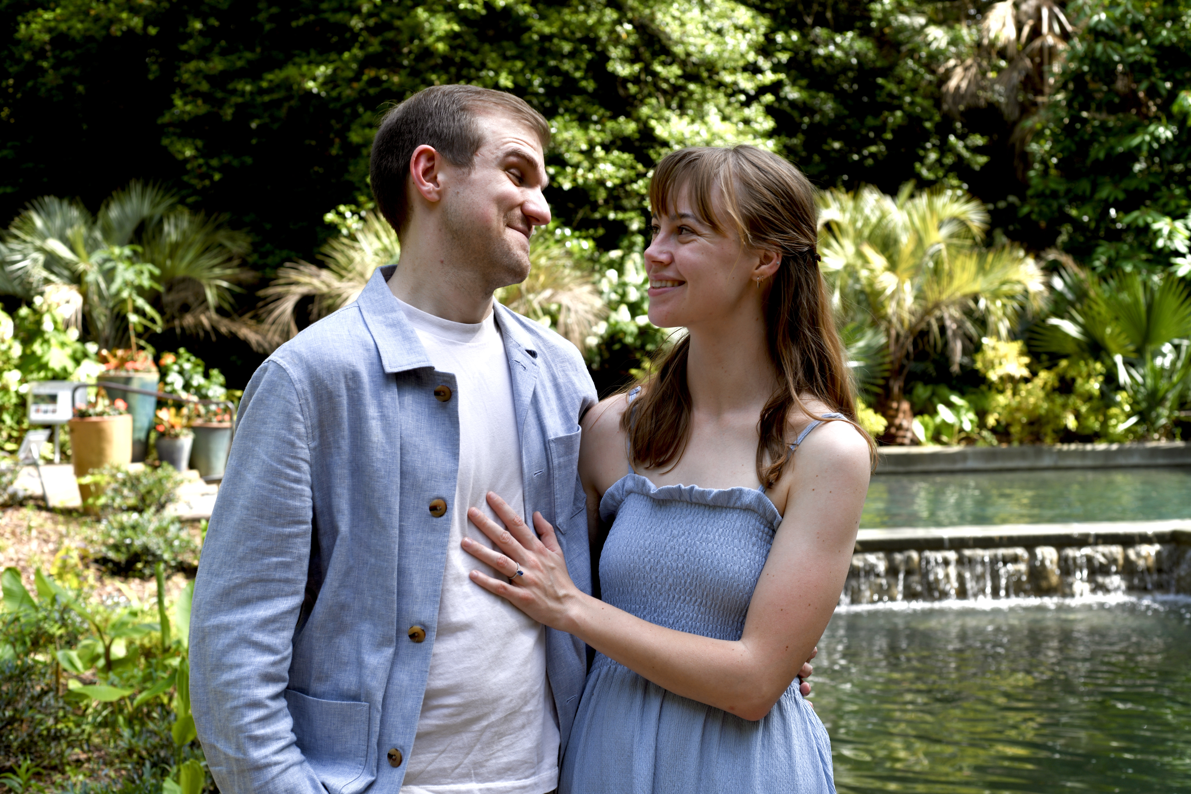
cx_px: 596
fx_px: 1654
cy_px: 397
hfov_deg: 39.6
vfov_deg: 27.0
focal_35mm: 50
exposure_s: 1/125
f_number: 5.6
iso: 100
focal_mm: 50
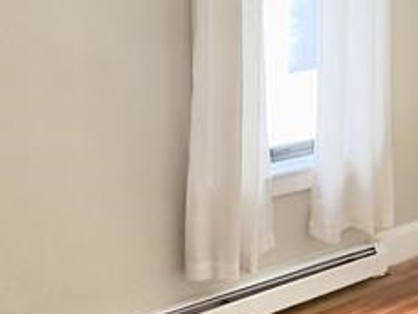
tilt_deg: -8.3
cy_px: 88
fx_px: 761
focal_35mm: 63
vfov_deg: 23.1
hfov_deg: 30.7
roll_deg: +0.5
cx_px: 220
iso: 500
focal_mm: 2.22
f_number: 2.2
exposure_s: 1/60
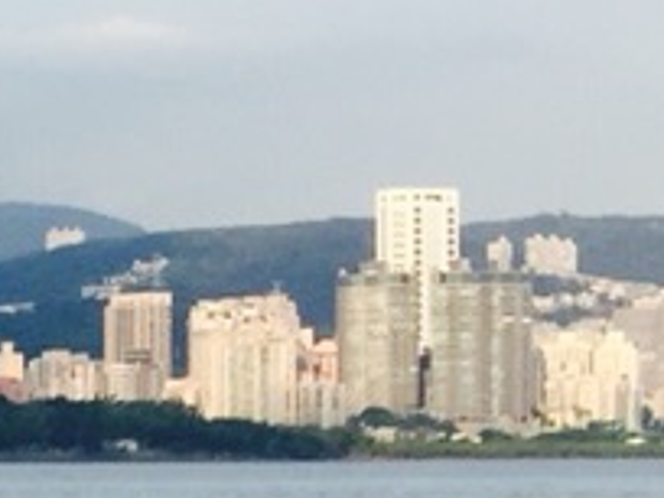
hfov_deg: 8.9
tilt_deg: +3.2
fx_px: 3645
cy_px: 400
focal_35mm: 190
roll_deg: -0.4
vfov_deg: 7.8
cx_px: -1185
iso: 32
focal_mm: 4.15
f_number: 2.2
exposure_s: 1/898
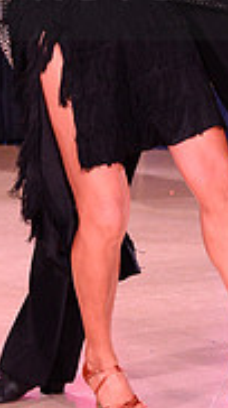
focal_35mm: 317
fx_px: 3417
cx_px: 133
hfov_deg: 3.8
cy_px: -34
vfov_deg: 6.8
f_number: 5.6
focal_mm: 95
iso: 2500
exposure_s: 1/250
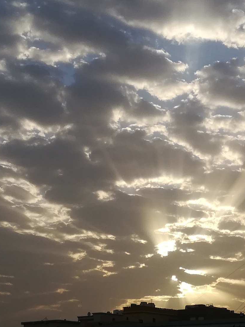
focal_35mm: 80
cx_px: 161
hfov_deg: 18.4
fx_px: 755
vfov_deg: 24.4
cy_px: 169
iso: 50
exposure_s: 1/1258
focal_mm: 3.83
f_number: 2.2
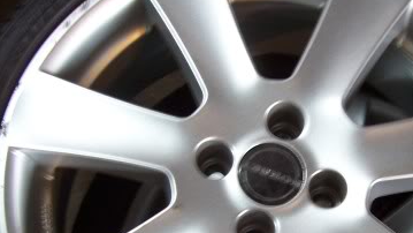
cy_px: 208
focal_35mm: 70
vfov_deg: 17.0
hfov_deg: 29.8
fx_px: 767
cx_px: 292
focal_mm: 6
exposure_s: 1/8
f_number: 3
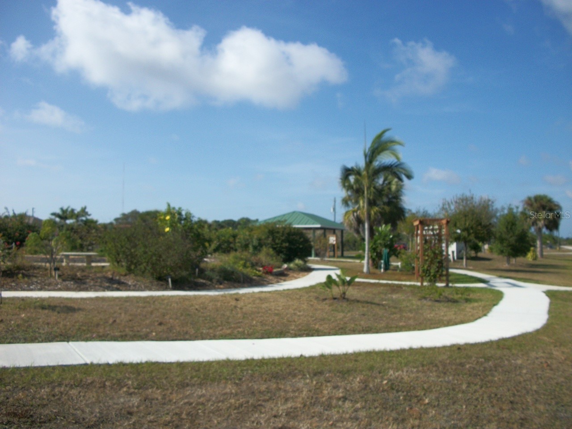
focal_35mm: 32
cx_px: 286
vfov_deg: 44.2
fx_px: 529
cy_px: 214
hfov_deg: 56.8
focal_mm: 5.7
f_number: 8.8
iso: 80
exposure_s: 1/250
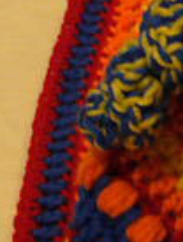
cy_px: 117
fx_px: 1202
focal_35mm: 171
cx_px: 329
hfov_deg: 8.4
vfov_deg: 11.5
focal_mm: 6.1
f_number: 2.8
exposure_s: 1/15
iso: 200
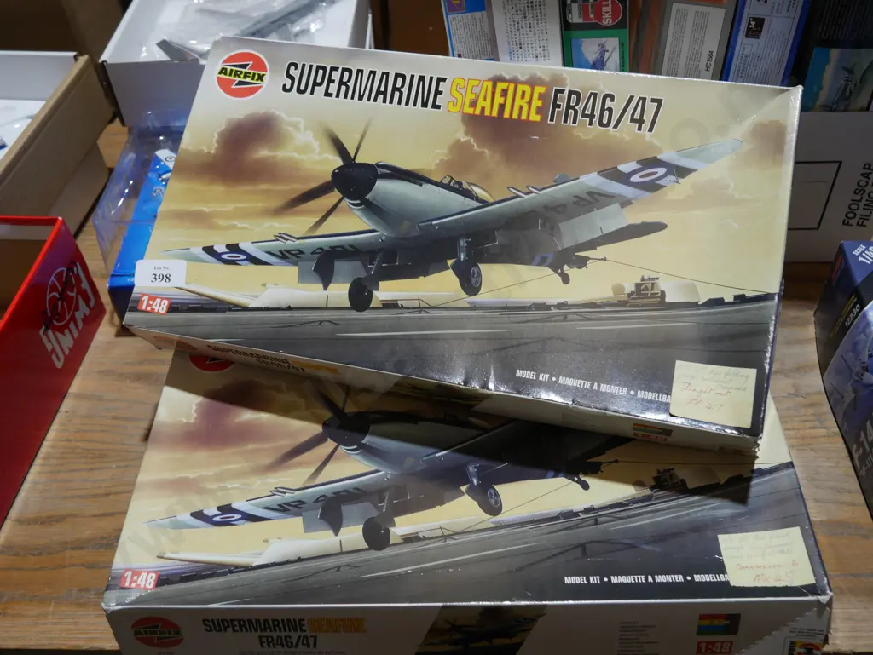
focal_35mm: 36
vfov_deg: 39.7
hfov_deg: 51.3
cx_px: 436
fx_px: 908
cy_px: 328
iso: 200
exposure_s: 1/80
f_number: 4
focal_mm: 18
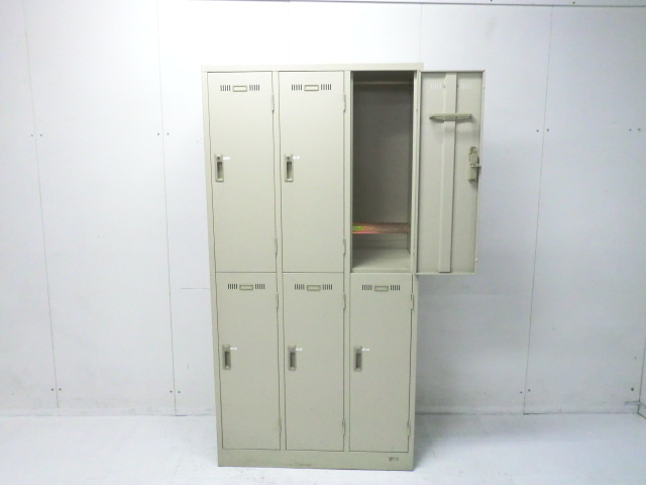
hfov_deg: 56.8
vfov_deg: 44.2
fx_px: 597
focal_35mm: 32
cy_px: 242
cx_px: 323
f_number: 3.5
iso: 500
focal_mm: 5.8
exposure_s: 1/60
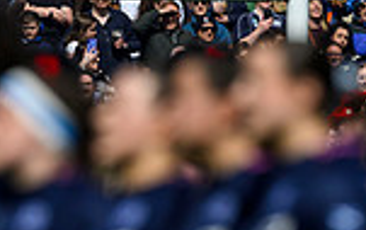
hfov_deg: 1.1
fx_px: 18468
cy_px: -72
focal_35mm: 1848
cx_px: -246
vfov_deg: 0.7
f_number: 5
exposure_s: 1/8000
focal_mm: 400
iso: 500
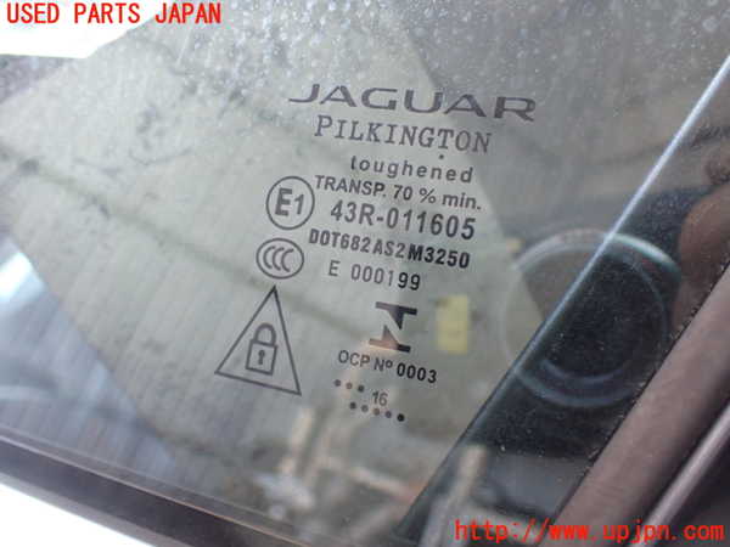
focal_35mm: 30
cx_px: 365
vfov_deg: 46.8
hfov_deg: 60.0
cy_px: 274
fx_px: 633
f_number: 2.3
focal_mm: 5.4
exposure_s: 1/125
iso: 500
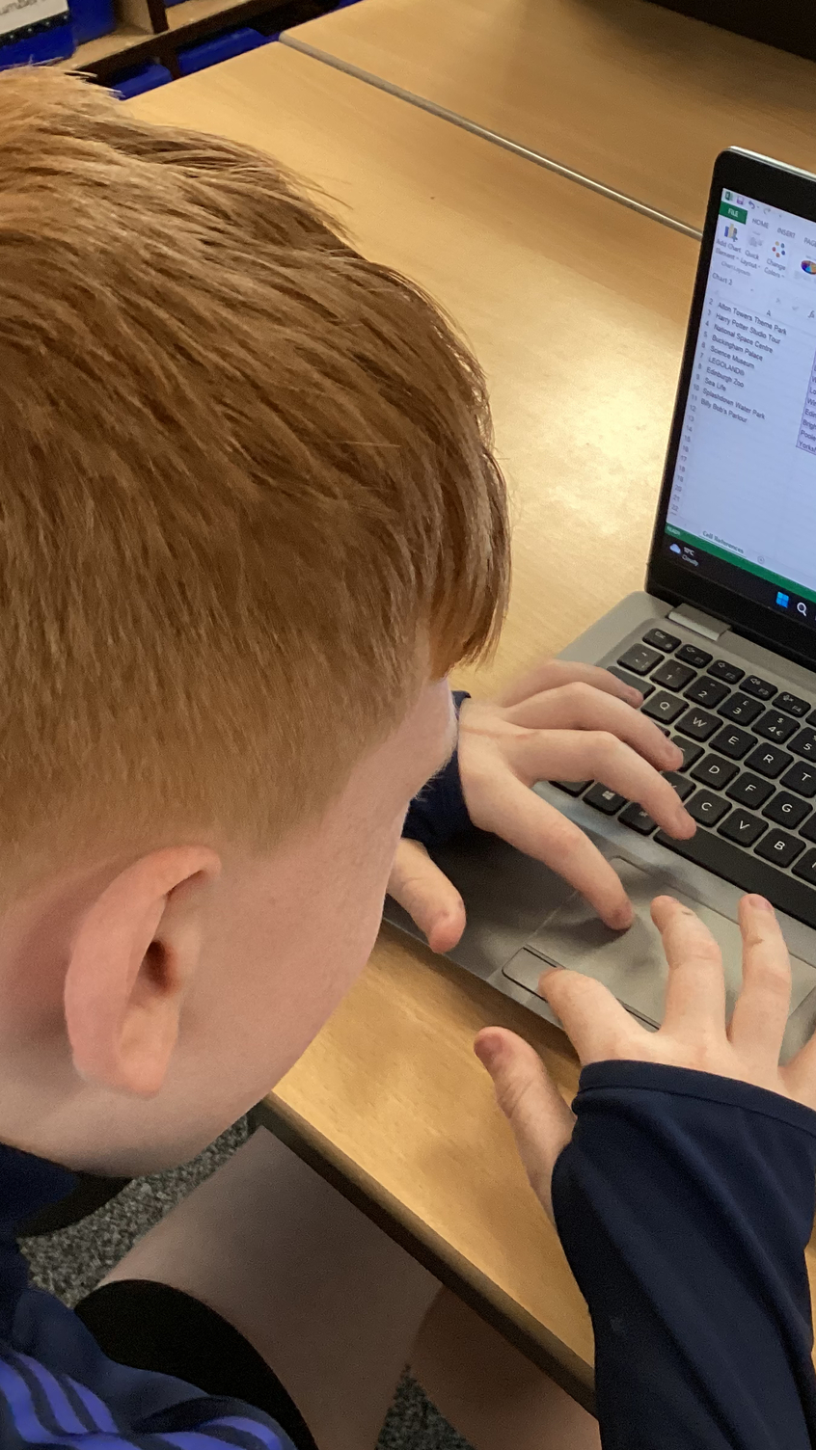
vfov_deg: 44.6
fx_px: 1769
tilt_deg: -44.0
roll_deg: -2.2
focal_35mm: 46
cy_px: 719
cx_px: 794
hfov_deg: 24.9
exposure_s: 1/60
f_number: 2.4
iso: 160
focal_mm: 3.3
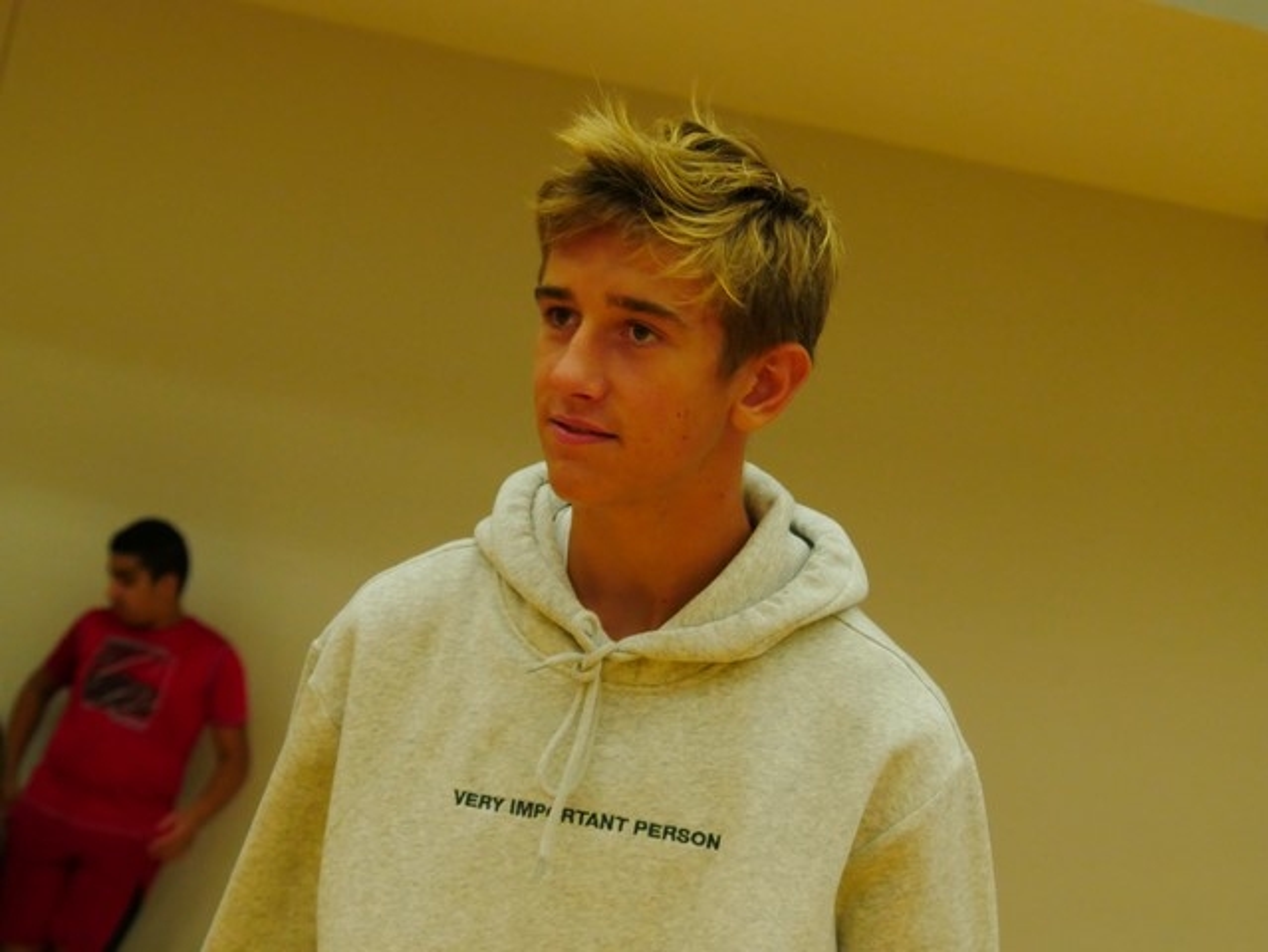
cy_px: 476
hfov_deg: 21.3
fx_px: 3372
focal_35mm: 92
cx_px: 634
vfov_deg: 16.1
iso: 3200
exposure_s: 1/200
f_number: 5.6
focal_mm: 46
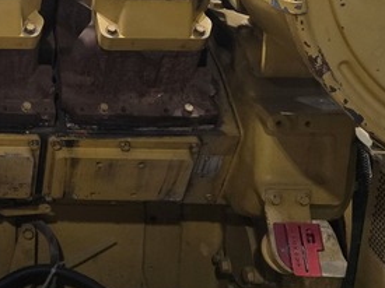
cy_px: -102
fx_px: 745
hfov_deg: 25.6
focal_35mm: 67
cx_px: -94
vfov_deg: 19.9
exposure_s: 1/120
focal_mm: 6.3
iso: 320
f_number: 1.7
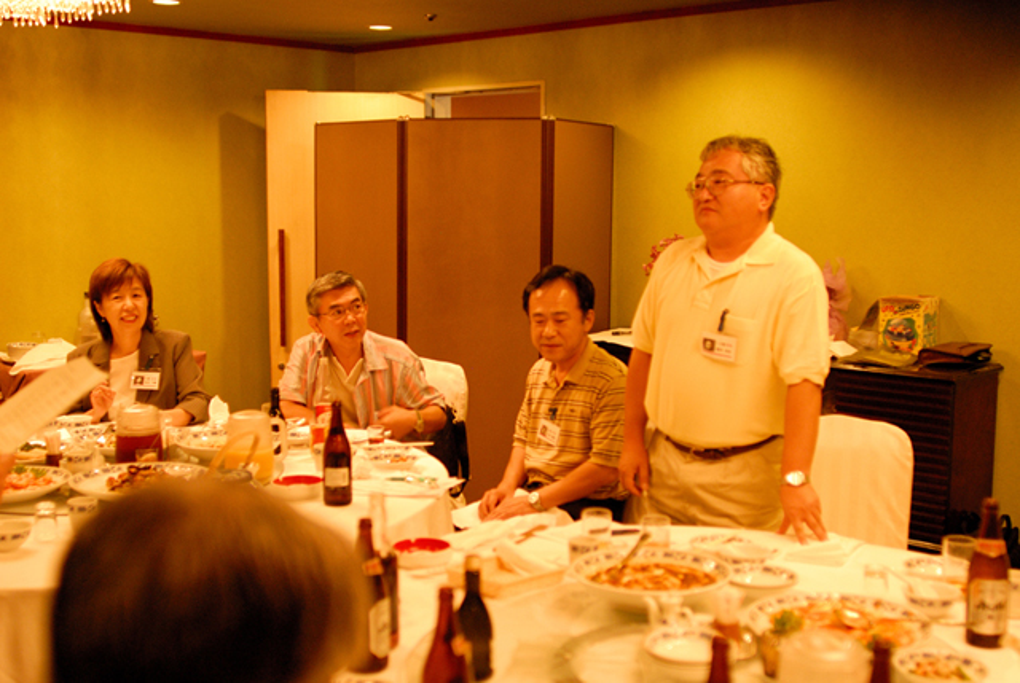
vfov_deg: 32.0
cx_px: 510
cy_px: 342
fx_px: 1192
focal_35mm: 42
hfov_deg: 46.3
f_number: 2
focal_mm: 28
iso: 800
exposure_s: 1/80
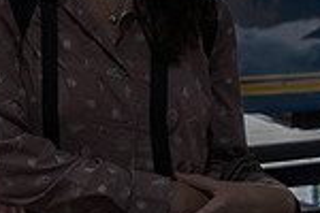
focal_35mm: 112
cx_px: -226
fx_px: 995
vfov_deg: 12.0
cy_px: -29
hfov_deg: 16.0
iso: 2000
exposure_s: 1/400
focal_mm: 29
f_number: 3.2
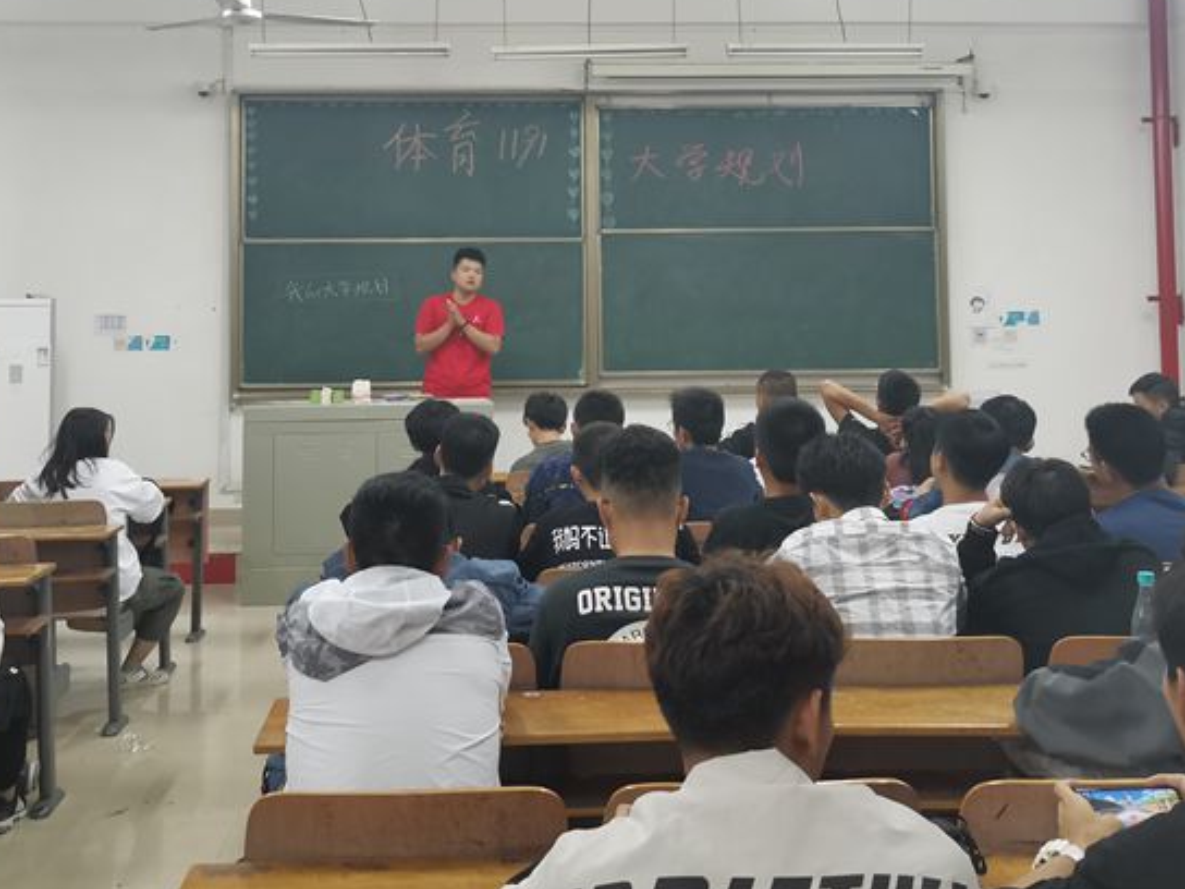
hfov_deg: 43.8
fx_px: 1472
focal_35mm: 43
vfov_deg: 33.1
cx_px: 534
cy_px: 249
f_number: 1.8
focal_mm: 4.75
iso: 400
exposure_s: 1/33.3
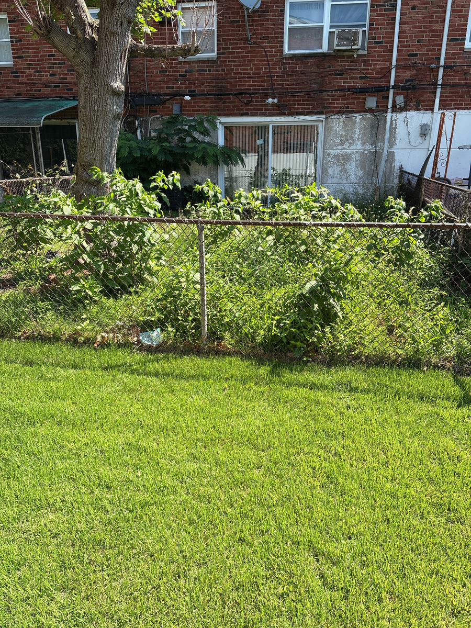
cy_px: 314
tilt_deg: -17.1
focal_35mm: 26
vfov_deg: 67.3
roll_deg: -0.1
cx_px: 236
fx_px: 472
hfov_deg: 53.1
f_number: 1.6
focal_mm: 5.96
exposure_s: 1/1155
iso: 50
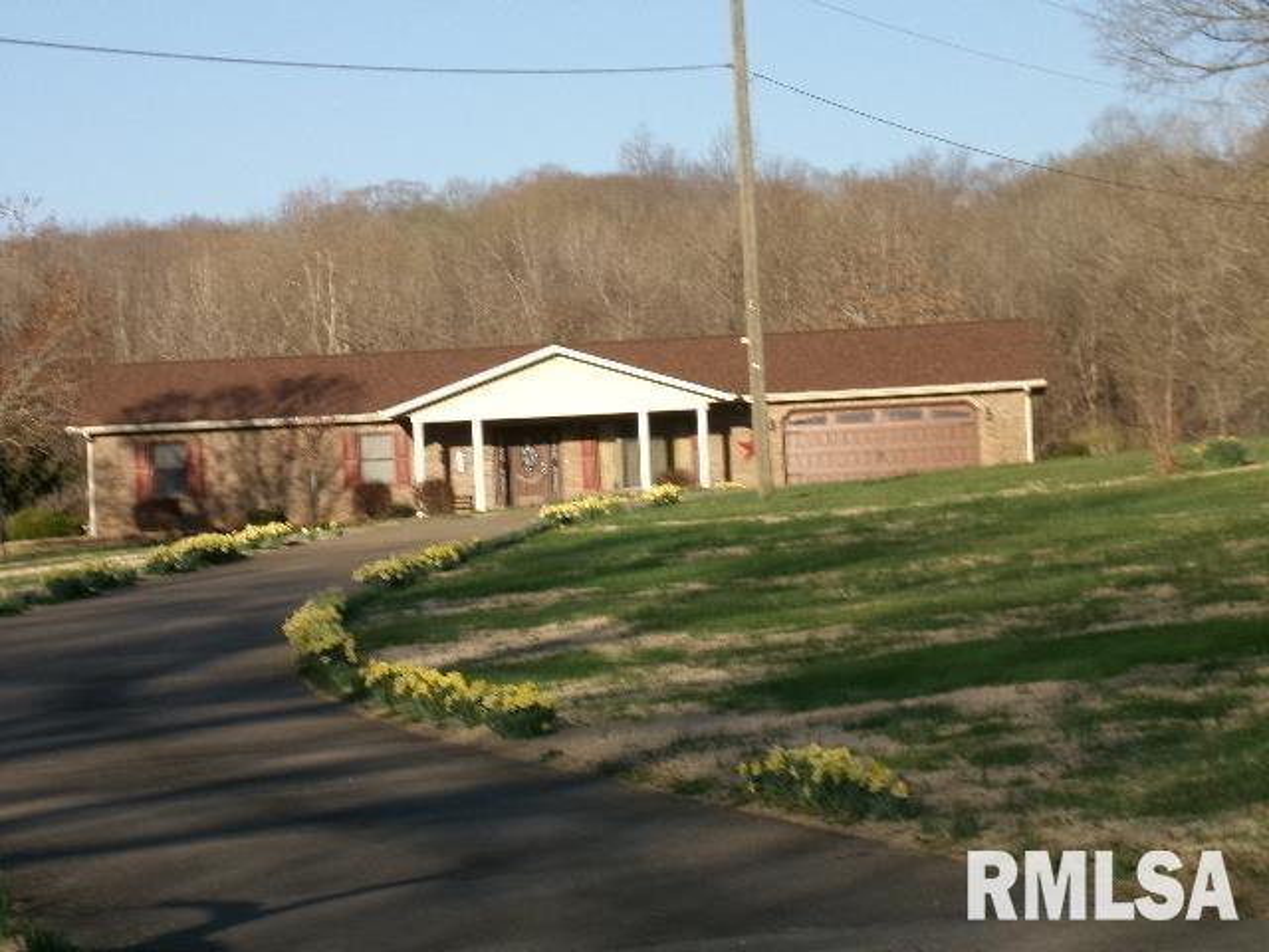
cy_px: 476
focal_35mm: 145
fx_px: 5316
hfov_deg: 13.6
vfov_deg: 10.2
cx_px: 634
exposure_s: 1/50
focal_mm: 26.1
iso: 100
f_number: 17
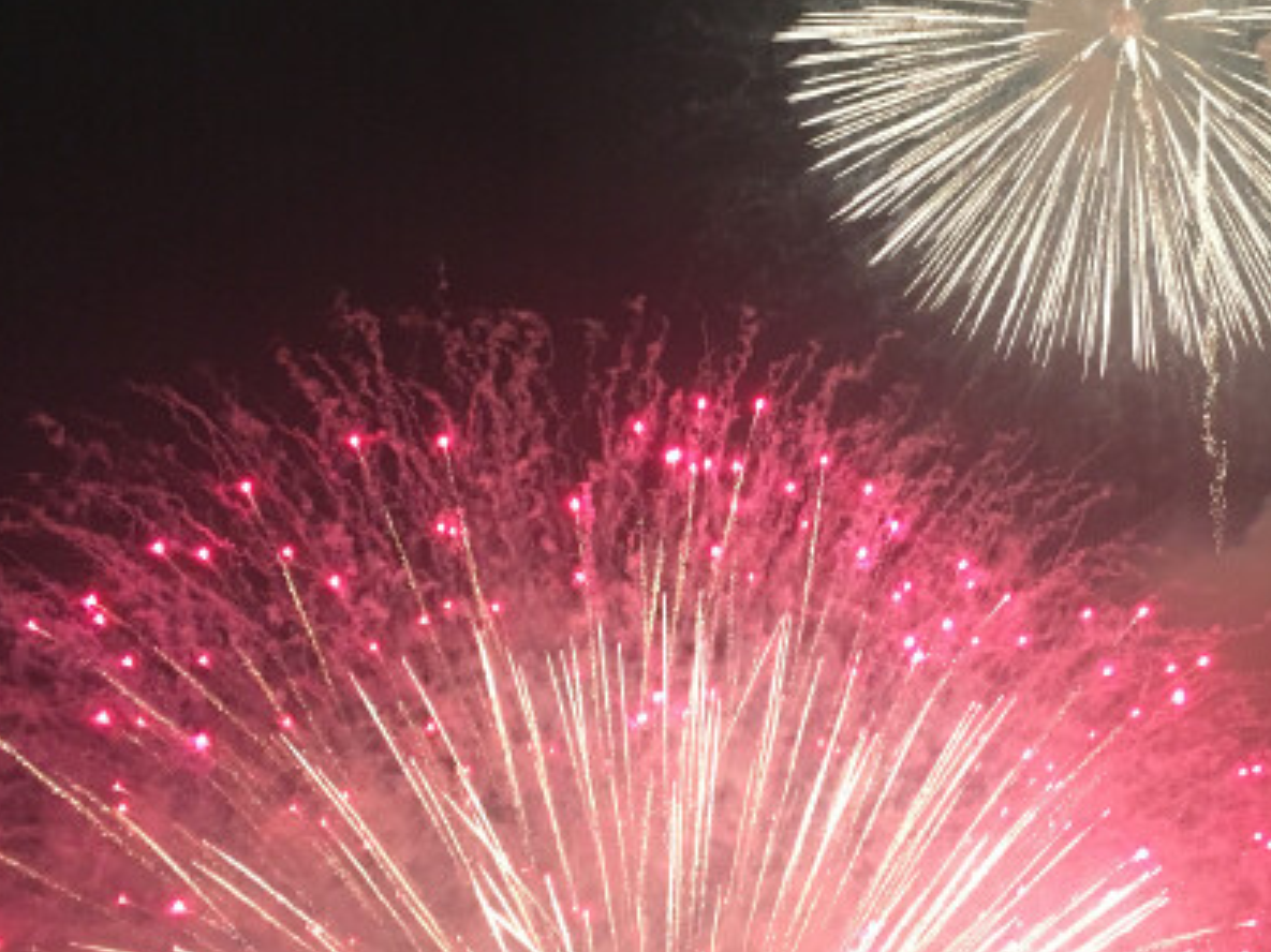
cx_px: 878
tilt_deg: +23.4
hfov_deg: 39.8
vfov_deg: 30.8
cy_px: 521
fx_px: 1725
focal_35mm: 47
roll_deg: -1.4
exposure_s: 1/20
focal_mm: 4.15
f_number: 2.2
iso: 200
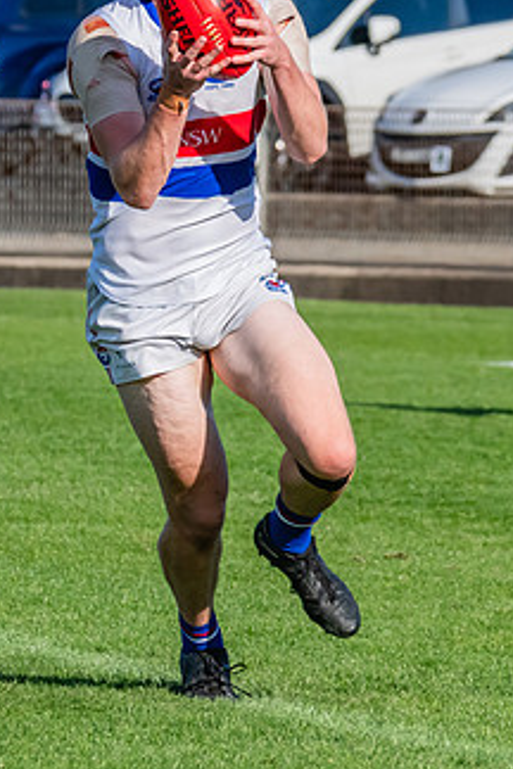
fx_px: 15025
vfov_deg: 2.9
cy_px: 182
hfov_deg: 2.0
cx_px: 191
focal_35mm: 703
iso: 800
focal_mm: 240
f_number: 11
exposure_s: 1/1600
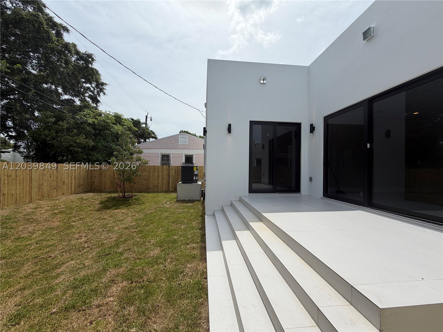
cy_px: 166
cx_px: 222
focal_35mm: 14
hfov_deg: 102.1
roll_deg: -0.4
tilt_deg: +0.8
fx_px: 179
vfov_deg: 85.7
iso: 20
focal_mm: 2.22
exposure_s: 1/1464
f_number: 2.2
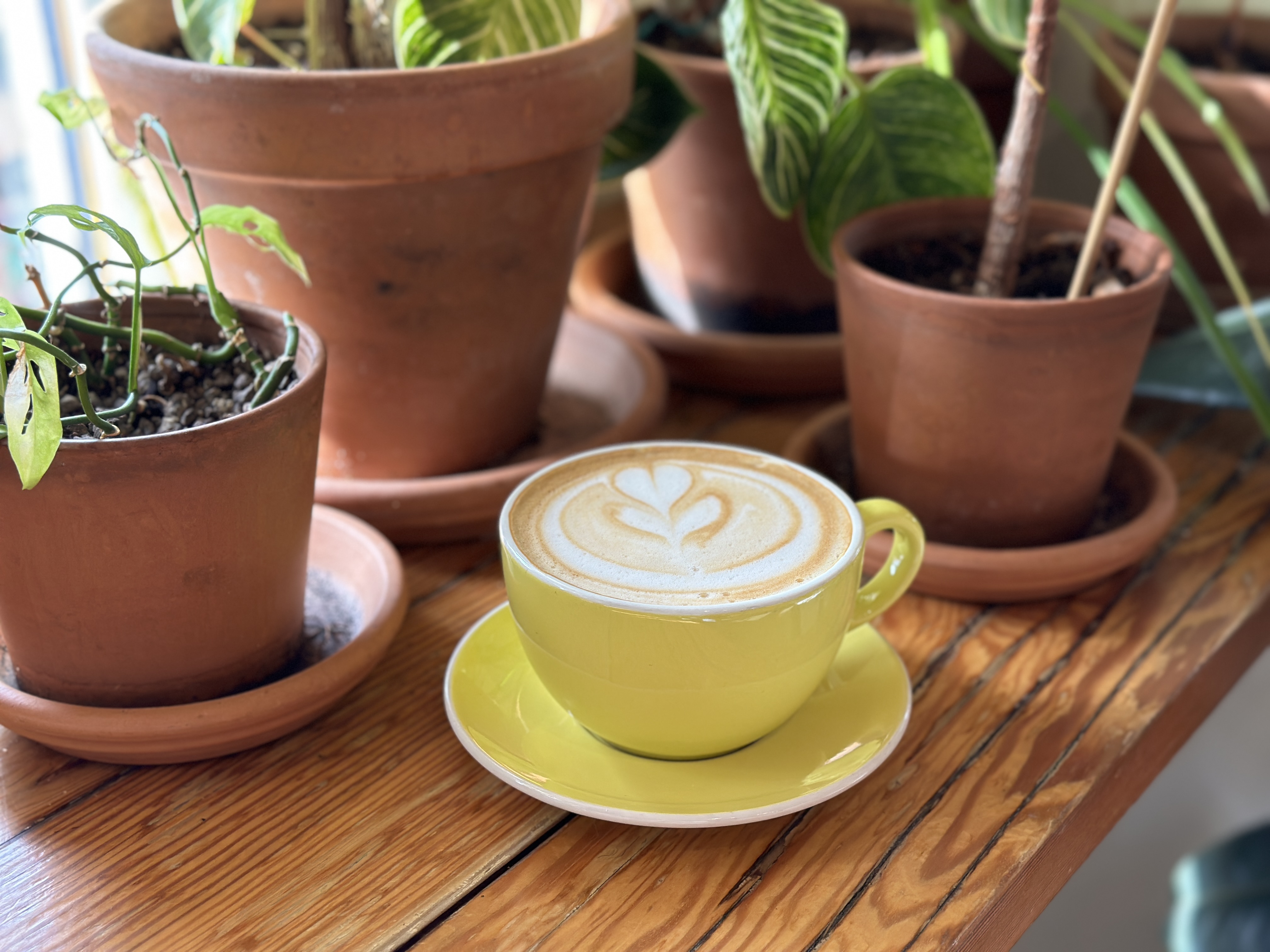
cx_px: 635
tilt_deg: -26.4
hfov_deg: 39.7
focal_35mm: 48
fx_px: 1761
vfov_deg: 30.3
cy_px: 476
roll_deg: +0.2
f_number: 1.78
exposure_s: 1/126
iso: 64
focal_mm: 6.86
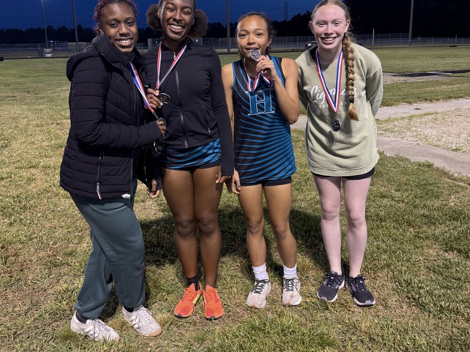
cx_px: 237
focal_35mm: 33
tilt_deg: -12.8
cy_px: 149
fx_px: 448
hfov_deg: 55.3
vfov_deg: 42.8
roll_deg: +1.2
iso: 250
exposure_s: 1/60
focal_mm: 6.76
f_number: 1.78
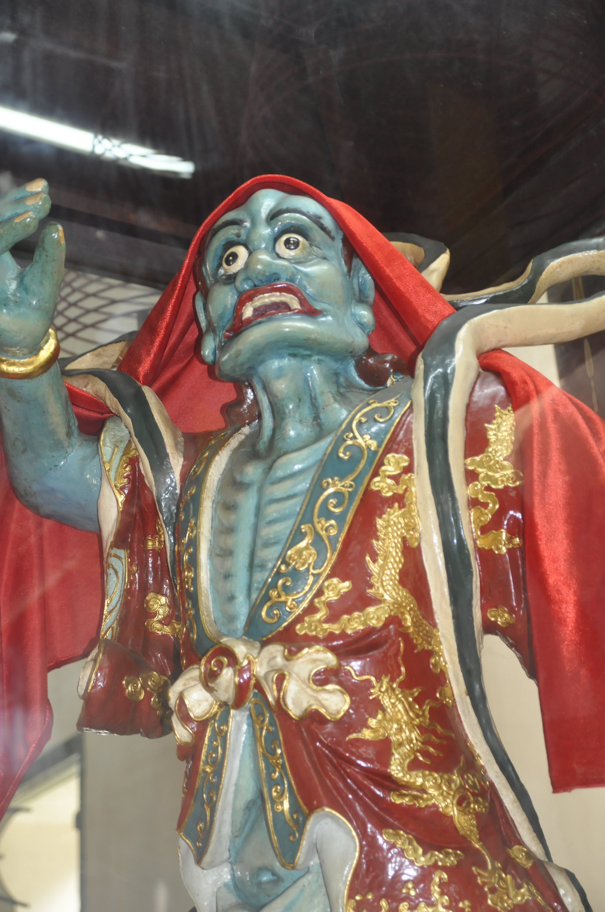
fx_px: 1440
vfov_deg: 35.1
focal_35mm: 57
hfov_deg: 23.7
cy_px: 456
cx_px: 302
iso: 800
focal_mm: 38
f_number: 3.5
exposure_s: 1/60
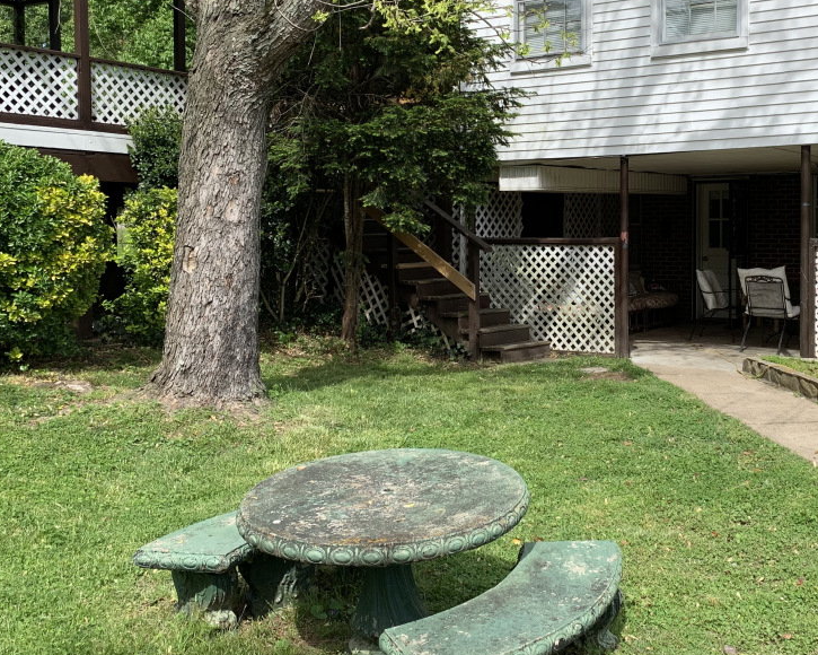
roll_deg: -0.8
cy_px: 274
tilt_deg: -1.3
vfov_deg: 35.6
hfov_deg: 43.3
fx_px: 1017
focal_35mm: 42
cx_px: 540
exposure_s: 1/1136
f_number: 1.8
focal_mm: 4.25
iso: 25
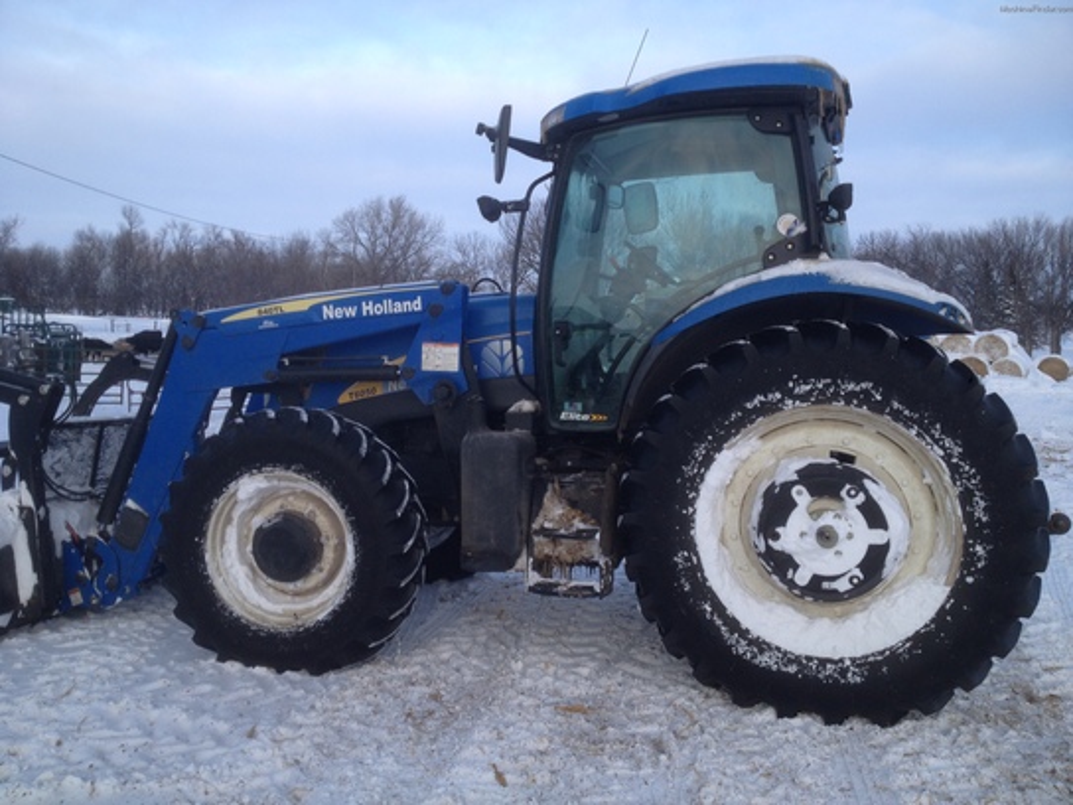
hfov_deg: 52.6
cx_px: 536
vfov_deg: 40.7
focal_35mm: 35
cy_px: 402
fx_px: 1085
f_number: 2.4
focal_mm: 4.28
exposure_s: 1/435
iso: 50
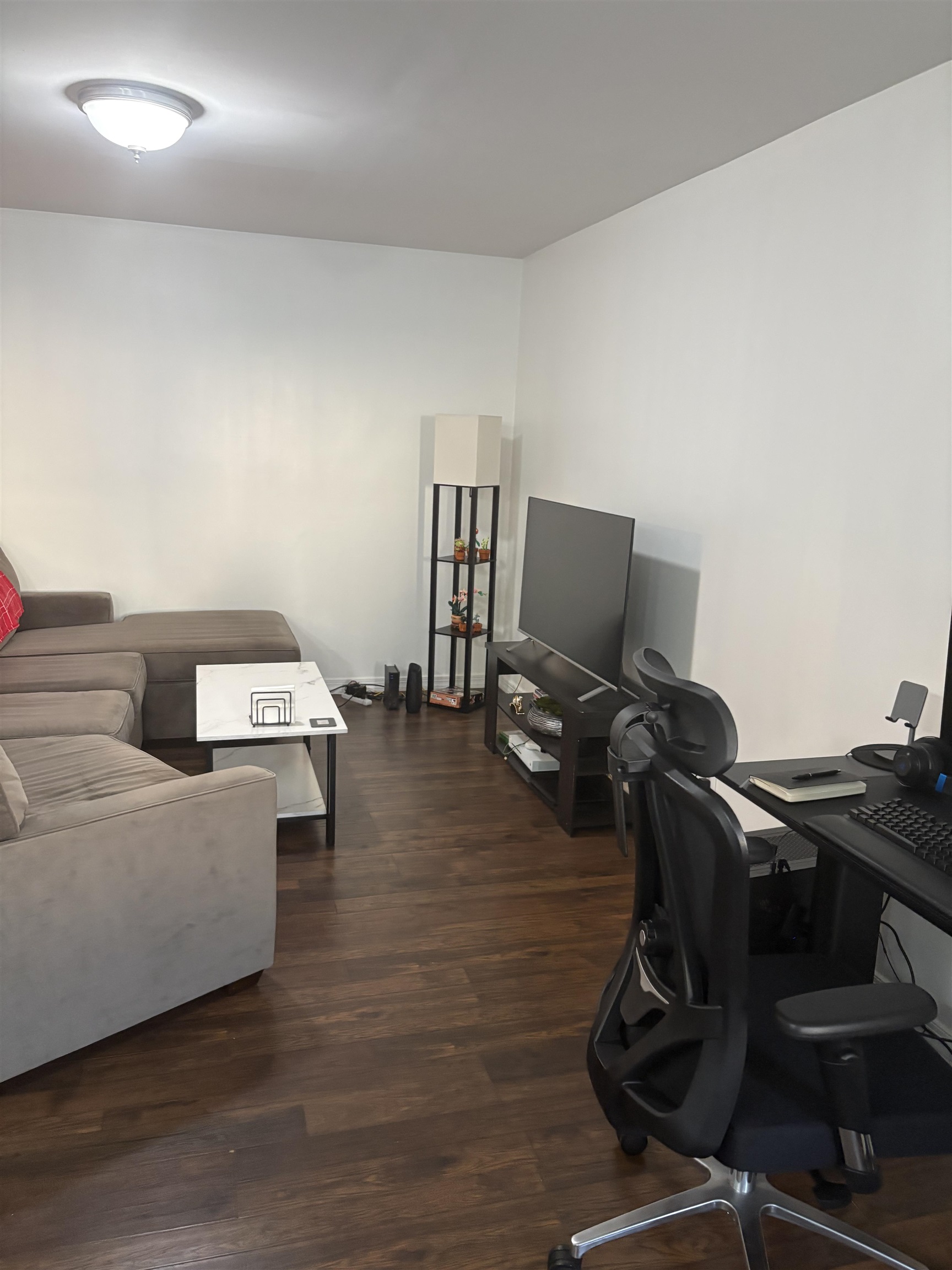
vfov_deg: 67.3
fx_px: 953
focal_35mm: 26
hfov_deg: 53.1
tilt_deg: -10.5
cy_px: 635
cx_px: 476
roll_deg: -2.6
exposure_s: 1/60
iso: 320
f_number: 1.6
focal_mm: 5.96
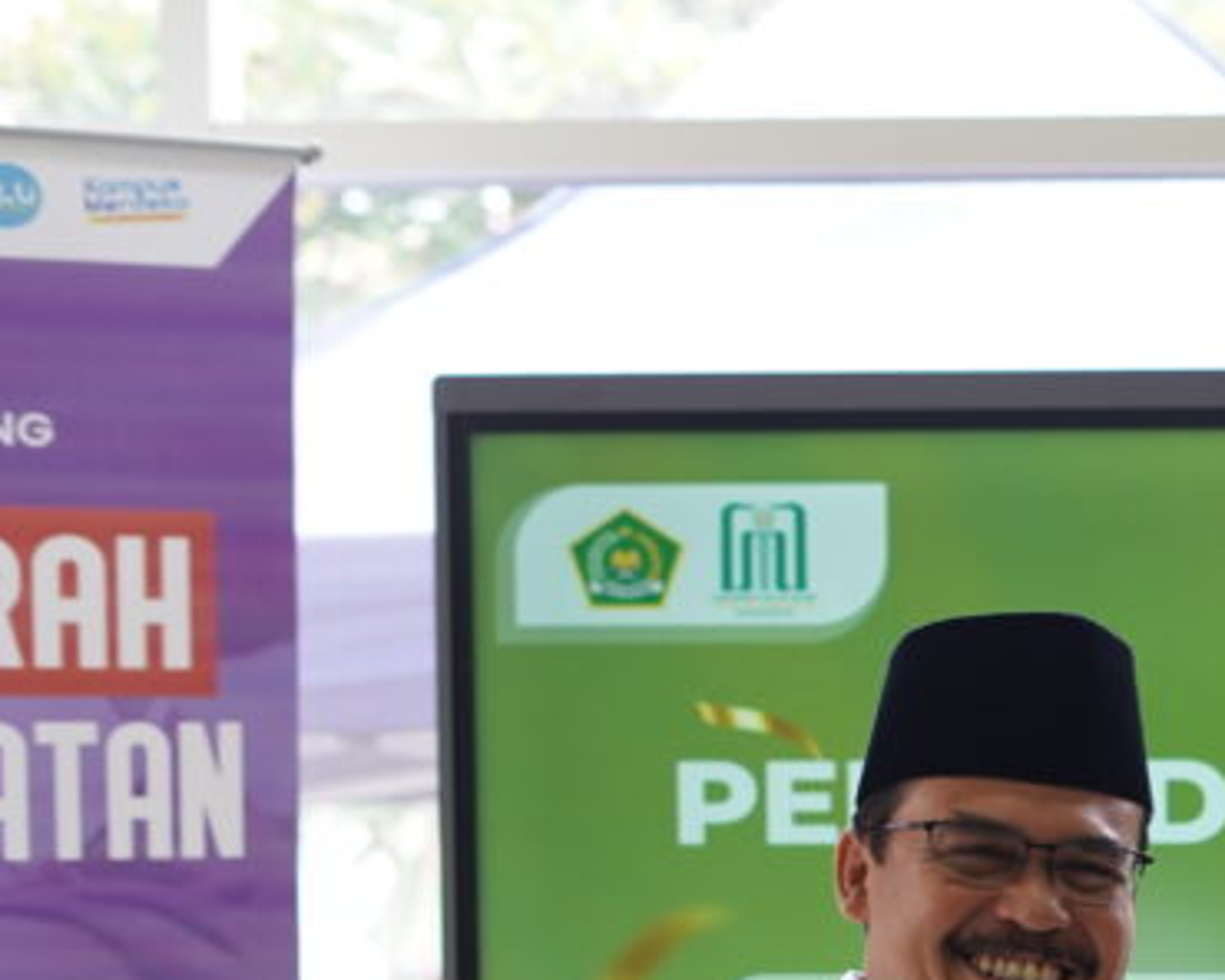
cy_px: 1127
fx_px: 4713
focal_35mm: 130
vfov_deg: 11.7
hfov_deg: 14.4
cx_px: 1453
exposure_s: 1/160
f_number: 2.8
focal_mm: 50
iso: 500
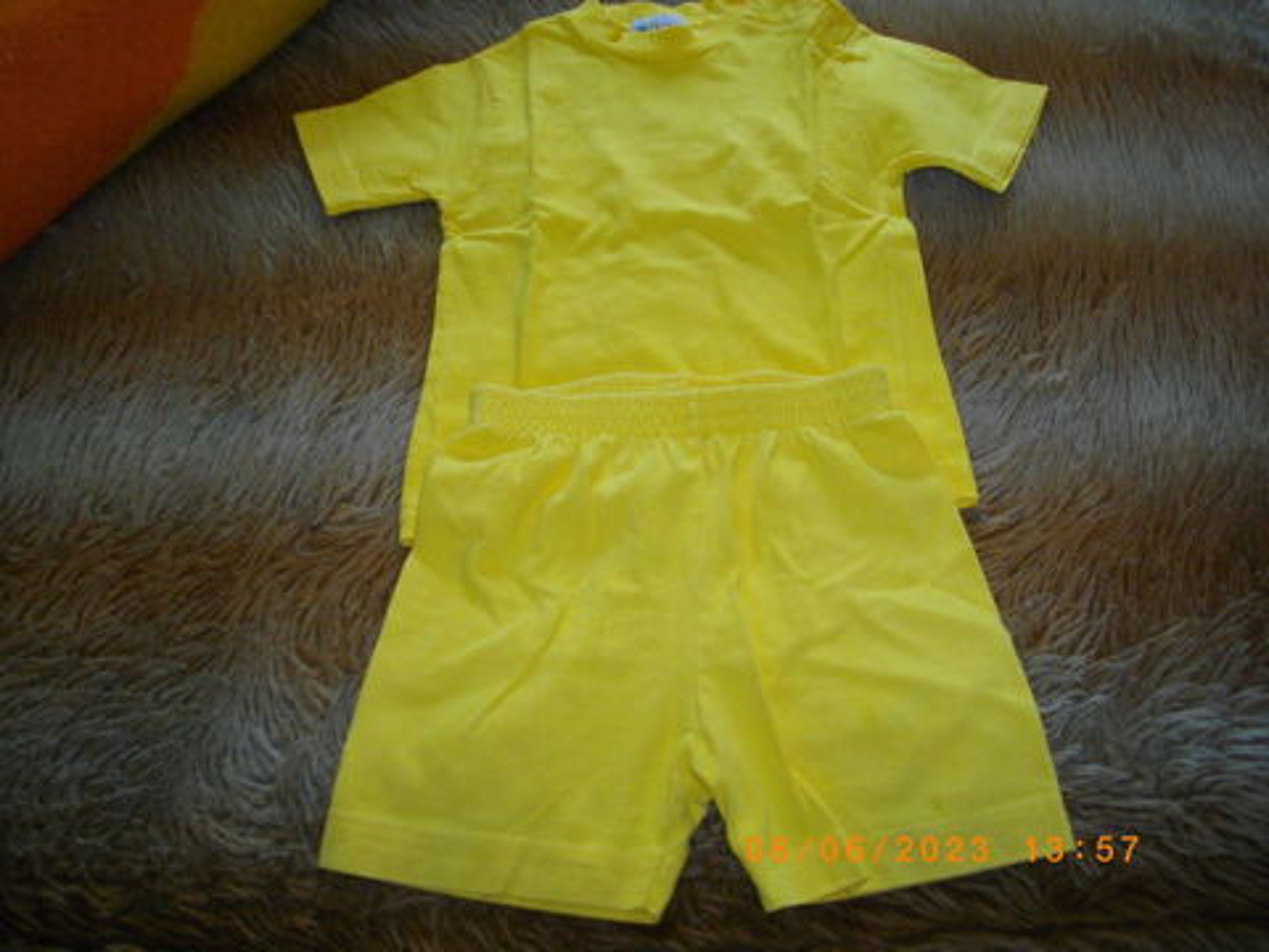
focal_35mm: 32
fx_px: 1173
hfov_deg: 56.8
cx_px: 634
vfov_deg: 44.2
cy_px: 476
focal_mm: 5.7
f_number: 2.9
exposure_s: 1/50
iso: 200
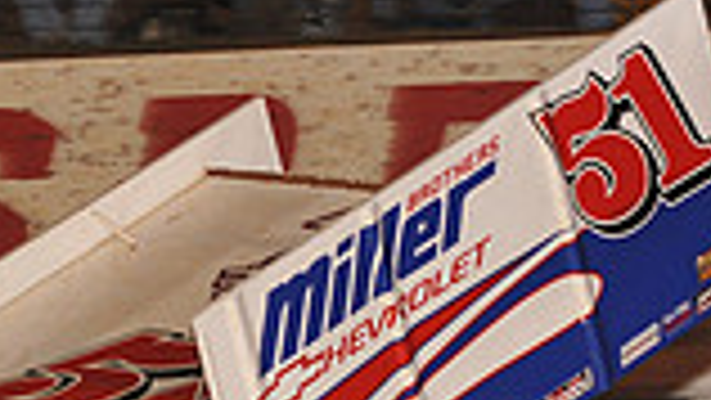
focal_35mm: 461
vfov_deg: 2.6
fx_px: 8694
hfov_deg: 4.7
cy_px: 445
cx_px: -14
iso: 1250
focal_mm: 120
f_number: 6.3
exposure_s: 1/320
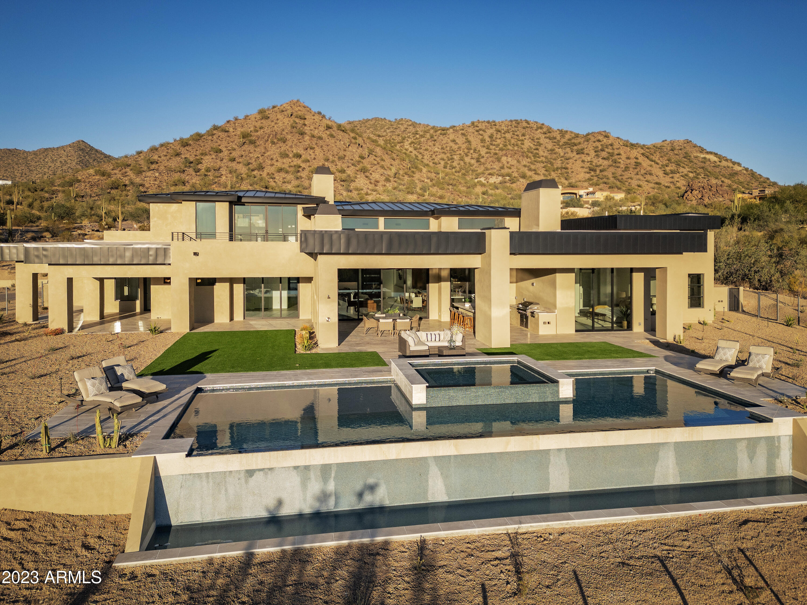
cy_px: 302
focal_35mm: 24
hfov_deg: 71.6
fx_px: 560
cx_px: 404
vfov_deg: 56.8
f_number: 1.7
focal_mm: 6.72
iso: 100
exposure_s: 1/2000
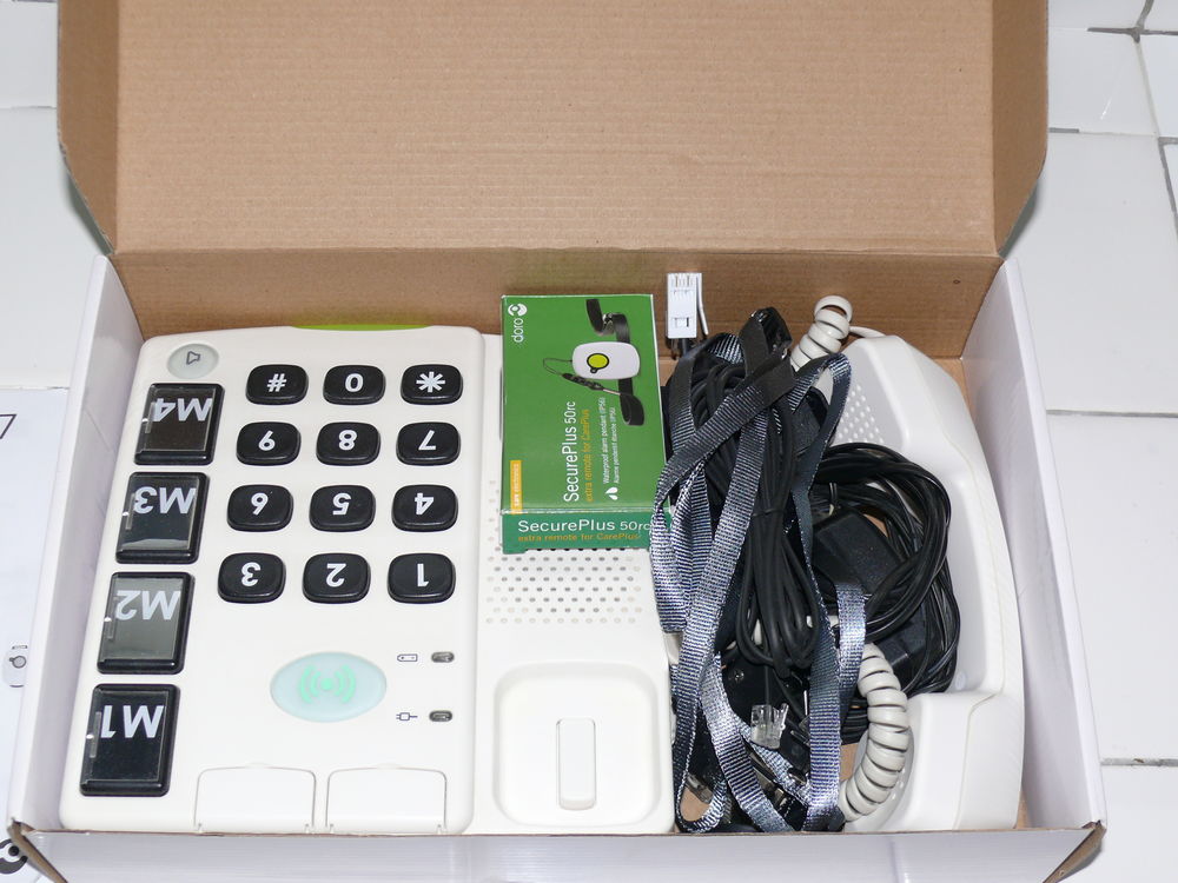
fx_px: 1702
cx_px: 589
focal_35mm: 50
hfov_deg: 38.2
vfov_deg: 29.1
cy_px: 442
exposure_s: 1/30
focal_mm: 9.6
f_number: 3.2
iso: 100
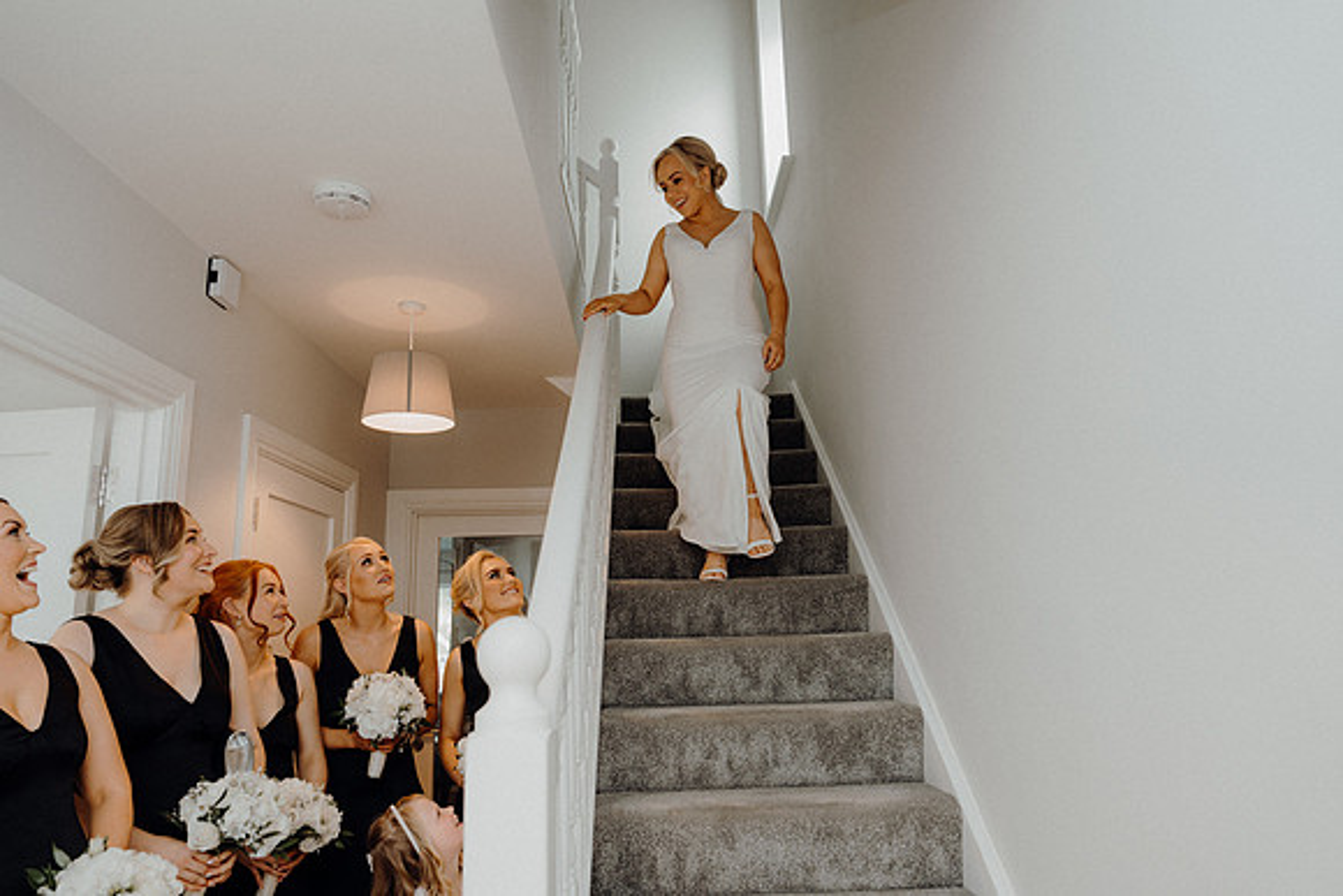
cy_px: 448
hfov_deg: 73.7
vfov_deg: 53.1
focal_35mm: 24
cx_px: 672
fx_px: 896
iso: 250
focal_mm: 24
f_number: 3.5
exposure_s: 1/160
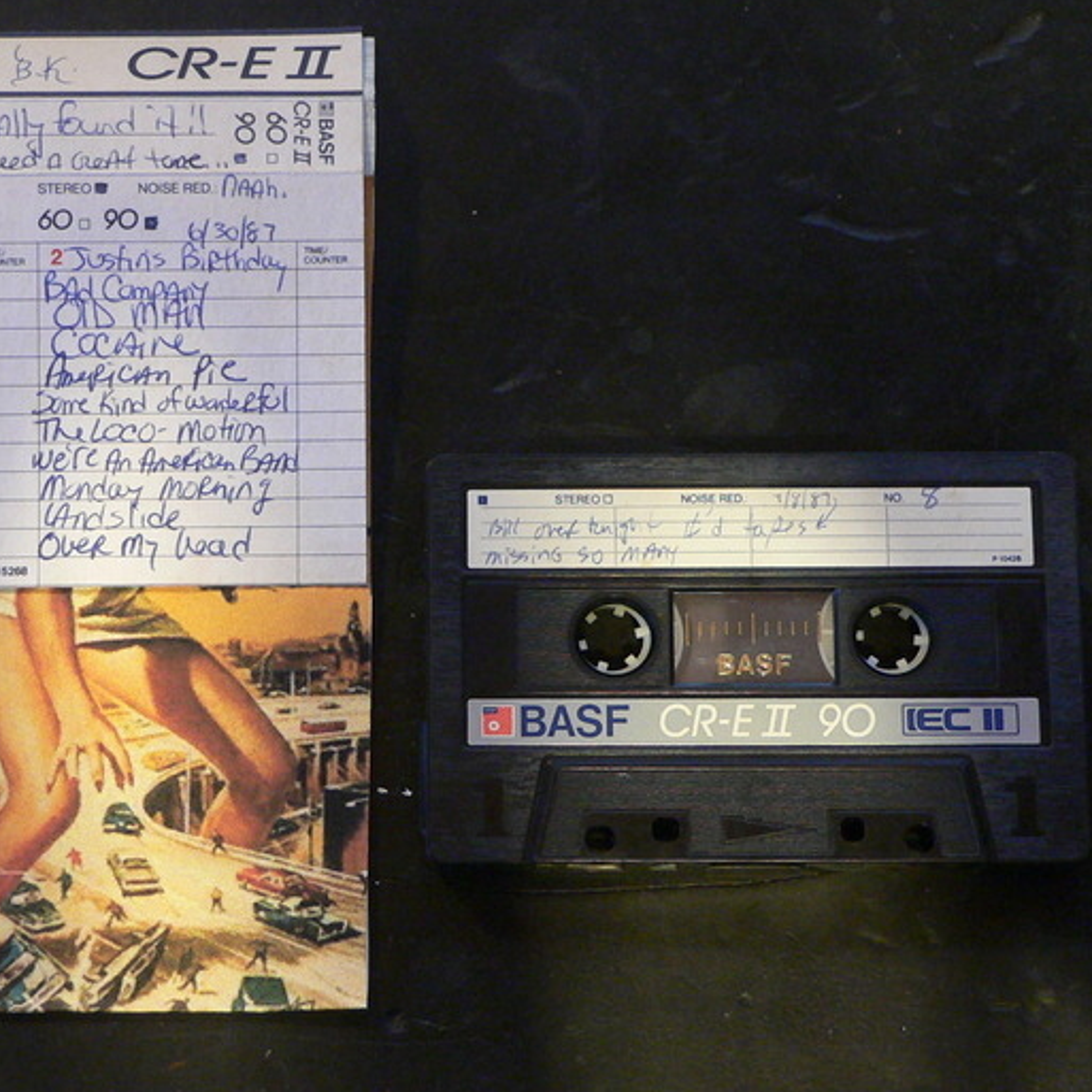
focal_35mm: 101
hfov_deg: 17.2
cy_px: 535
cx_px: 360
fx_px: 3605
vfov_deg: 17.2
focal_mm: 11
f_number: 2.8
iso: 200
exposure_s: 1/5
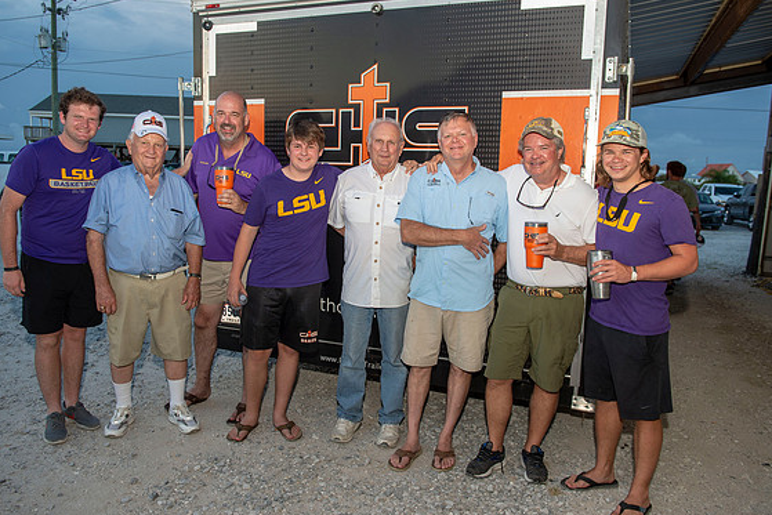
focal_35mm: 28
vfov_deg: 46.4
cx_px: 377
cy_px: 257
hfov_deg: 65.5
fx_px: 601
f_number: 4.5
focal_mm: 27
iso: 200
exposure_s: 1/160
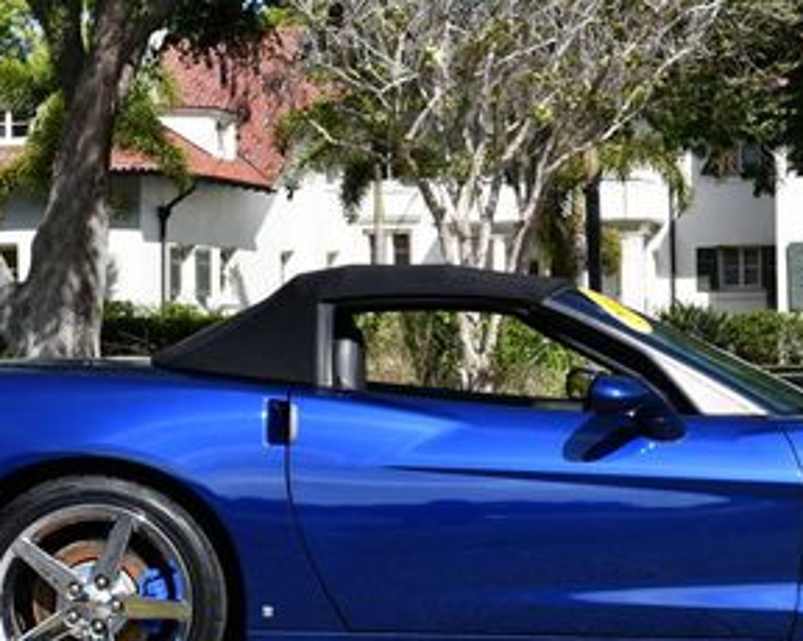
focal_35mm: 92
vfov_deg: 16.7
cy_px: 259
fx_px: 2185
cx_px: 574
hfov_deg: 20.7
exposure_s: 1/250
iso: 100
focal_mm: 22
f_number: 8
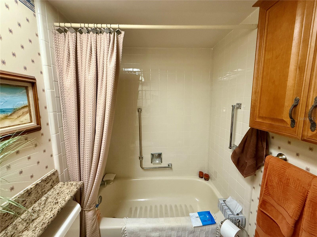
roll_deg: +1.1
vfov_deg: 85.7
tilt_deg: -8.2
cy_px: 118
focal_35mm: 14
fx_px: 128
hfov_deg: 102.1
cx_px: 158
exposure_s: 1/60
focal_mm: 2.22
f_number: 2.2
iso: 500
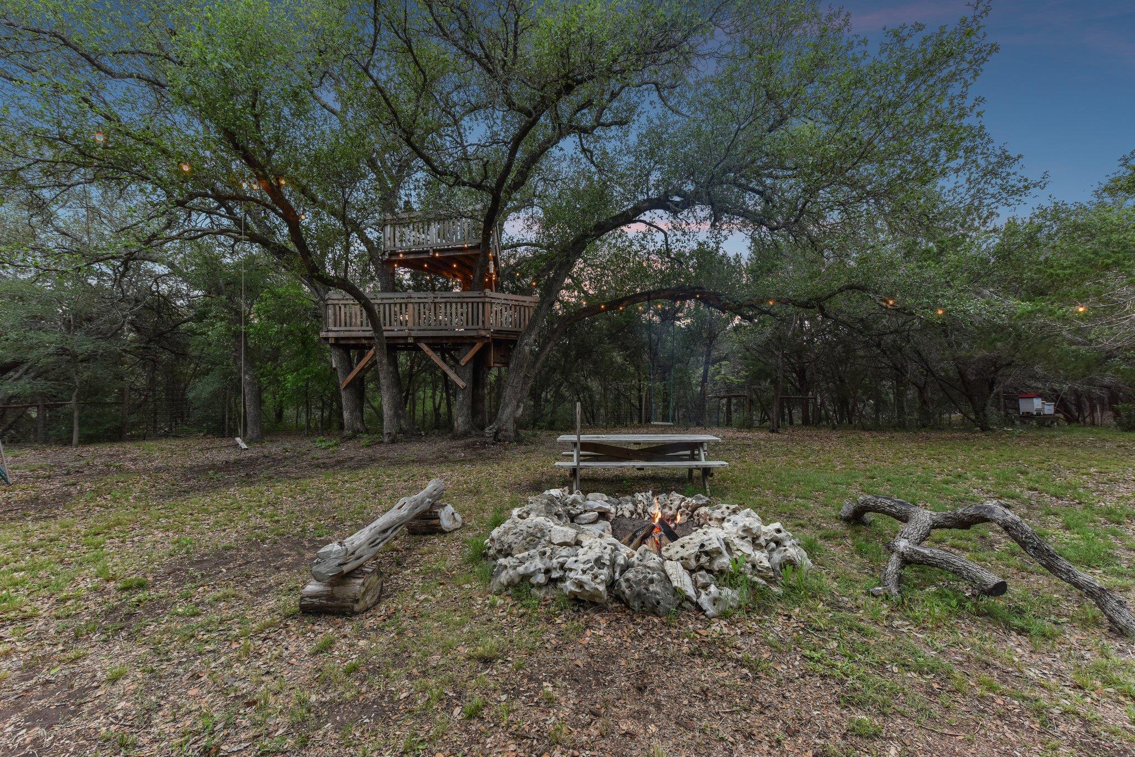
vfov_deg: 81.2
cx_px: 568
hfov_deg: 104.3
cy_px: 378
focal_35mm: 14
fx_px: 441
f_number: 8
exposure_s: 1/15
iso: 720
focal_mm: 14
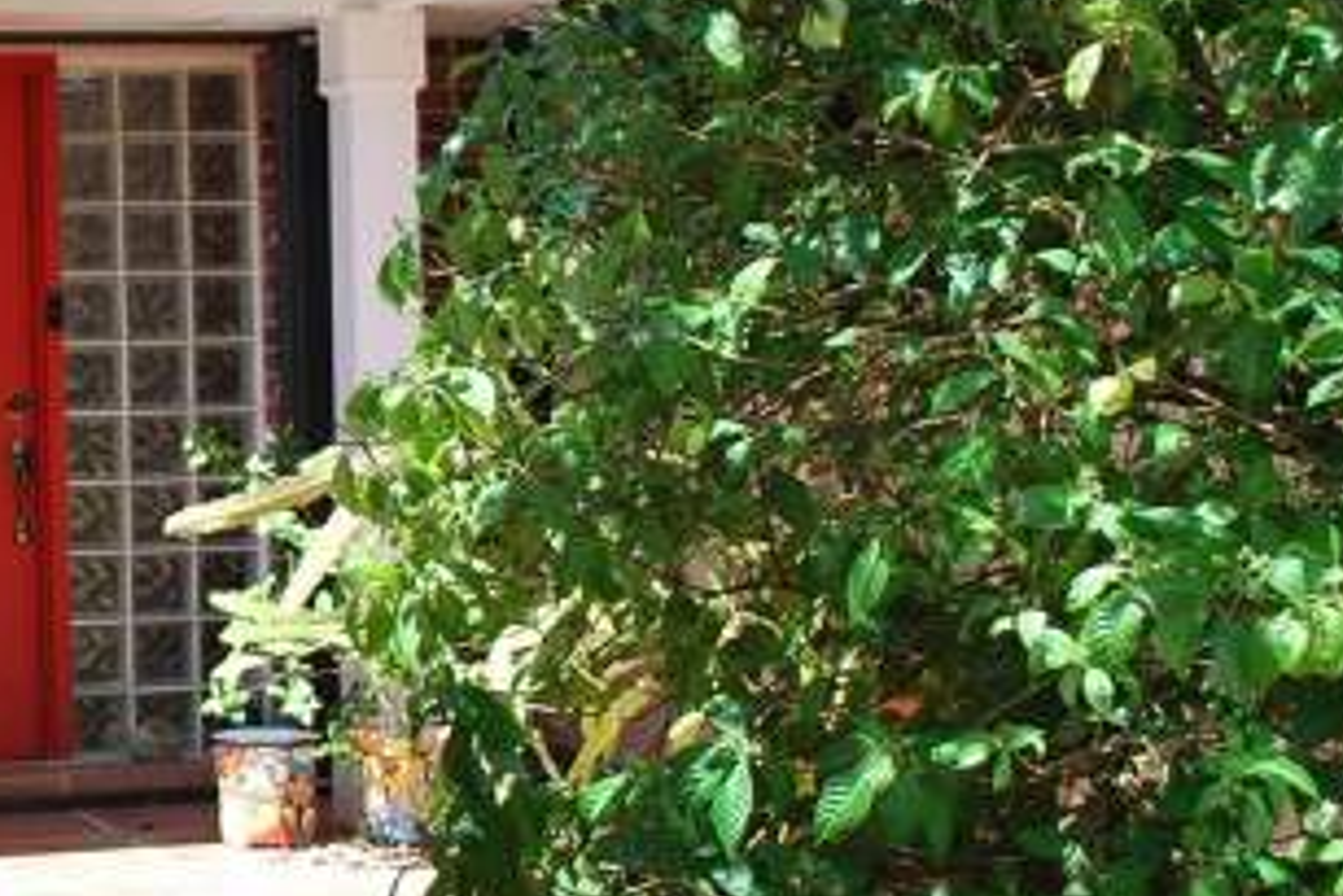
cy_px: 334
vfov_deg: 15.9
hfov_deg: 22.3
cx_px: -127
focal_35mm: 86
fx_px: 3210
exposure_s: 1/160
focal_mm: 22
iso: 100
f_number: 6.3
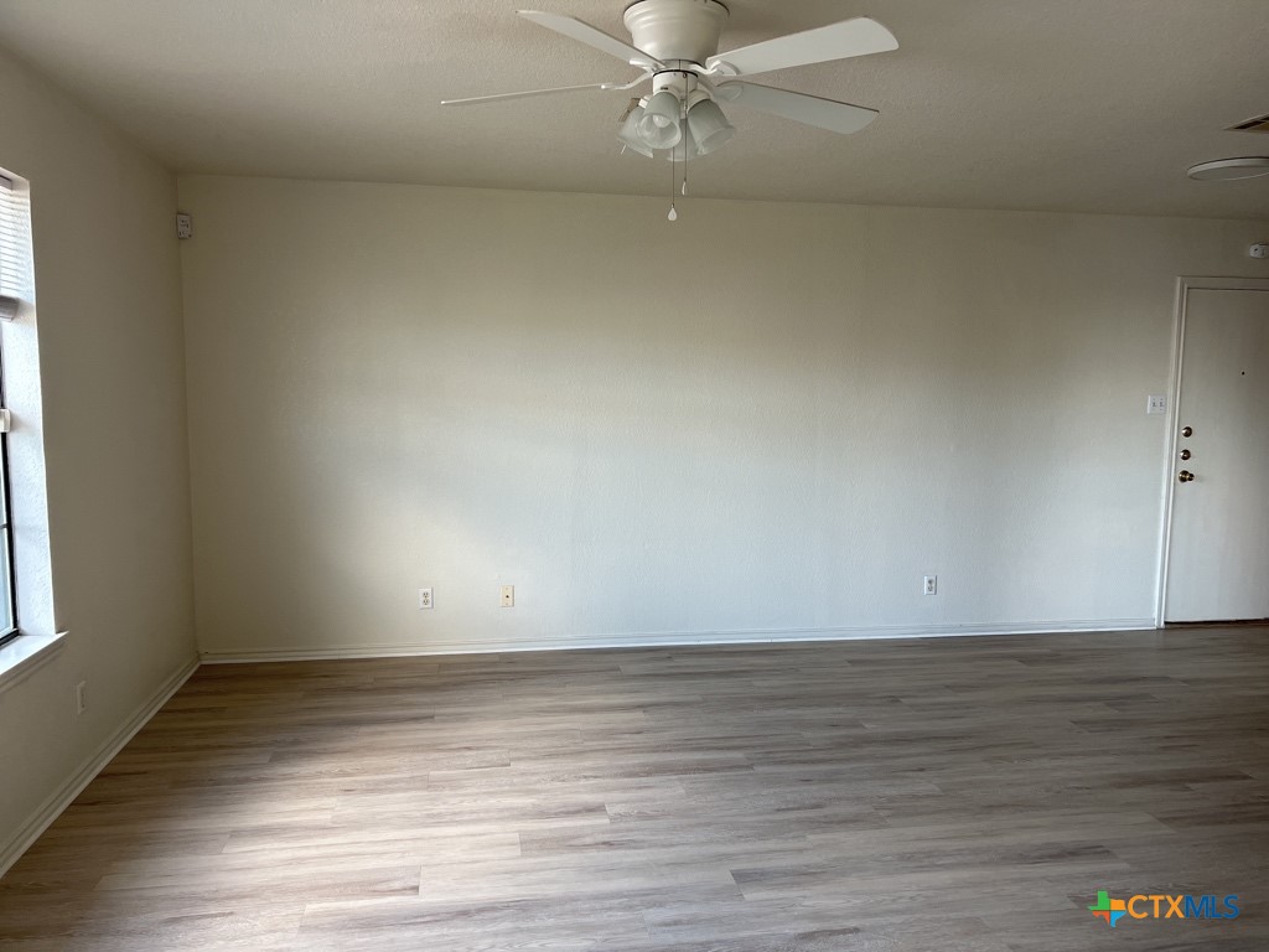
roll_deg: -0.4
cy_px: 476
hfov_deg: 67.3
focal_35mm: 26
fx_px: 953
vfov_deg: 53.1
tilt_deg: -2.4
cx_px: 634
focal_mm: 5.7
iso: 125
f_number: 1.5
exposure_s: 1/116
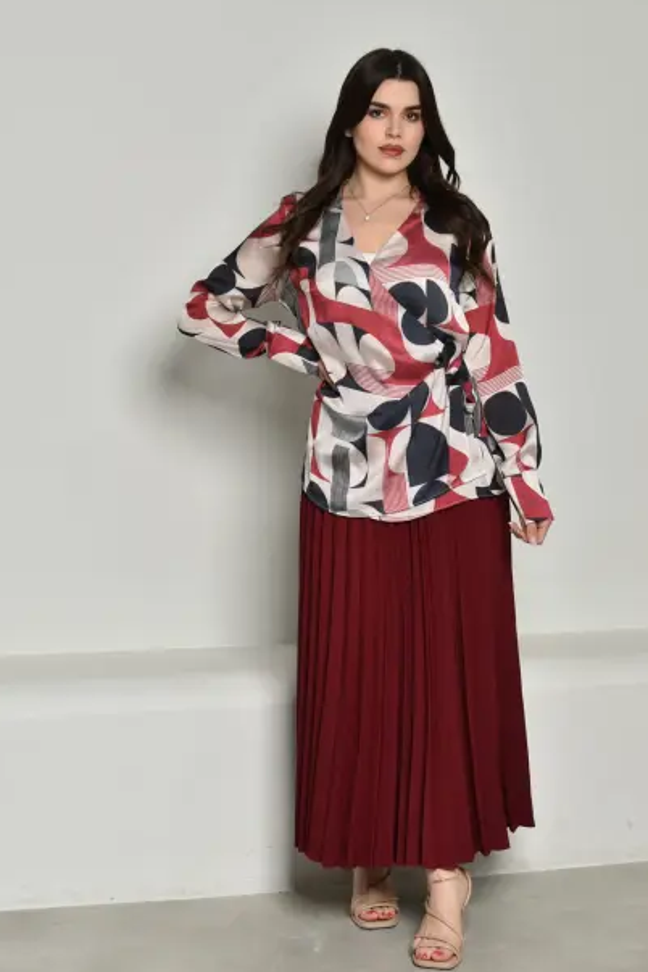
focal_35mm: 70
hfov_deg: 19.5
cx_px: 342
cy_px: 495
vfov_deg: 29.0
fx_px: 1881
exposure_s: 1/200
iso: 125
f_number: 4
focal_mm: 35
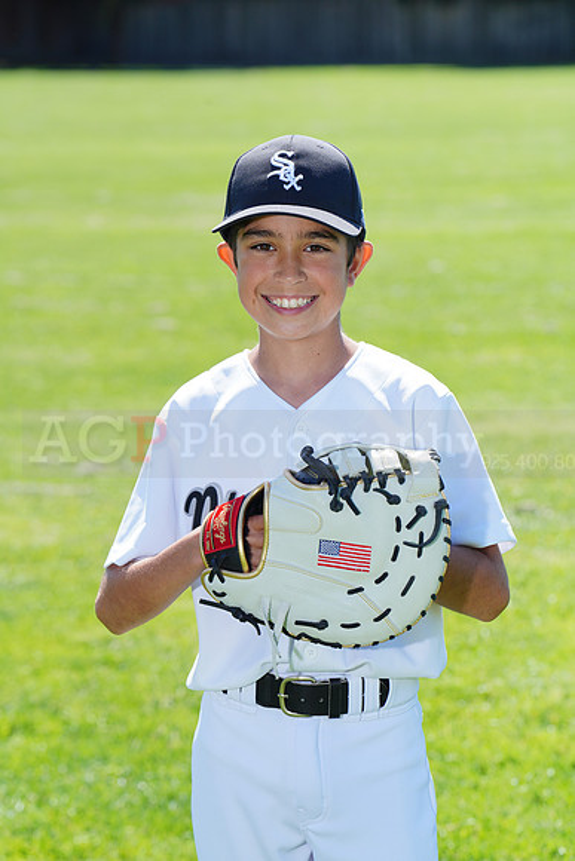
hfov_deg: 7.5
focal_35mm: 184
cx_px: 288
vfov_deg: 11.2
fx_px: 4405
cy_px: 430
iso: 200
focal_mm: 184
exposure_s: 1/250
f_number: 9
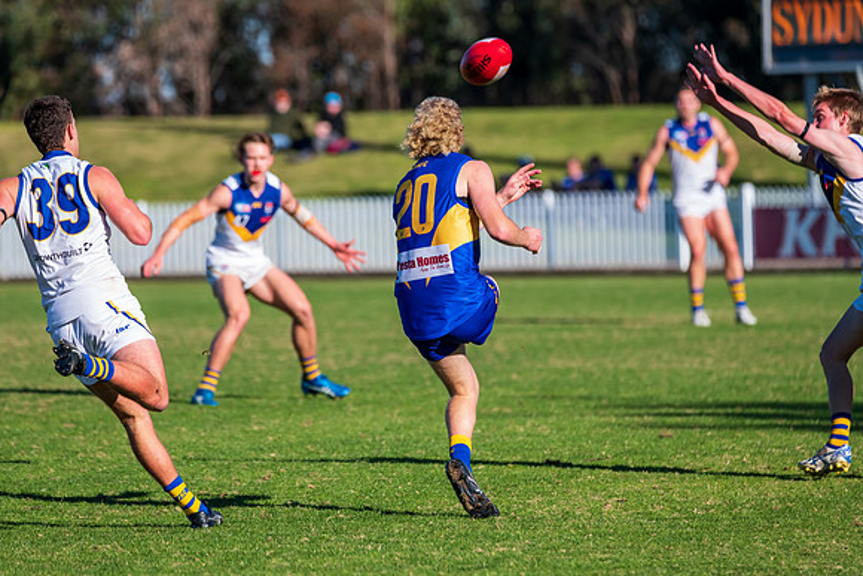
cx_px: 432
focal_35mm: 380
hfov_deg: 5.4
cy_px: 288
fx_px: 9111
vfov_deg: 3.6
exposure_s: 1/2000
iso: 800
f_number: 8
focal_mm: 380
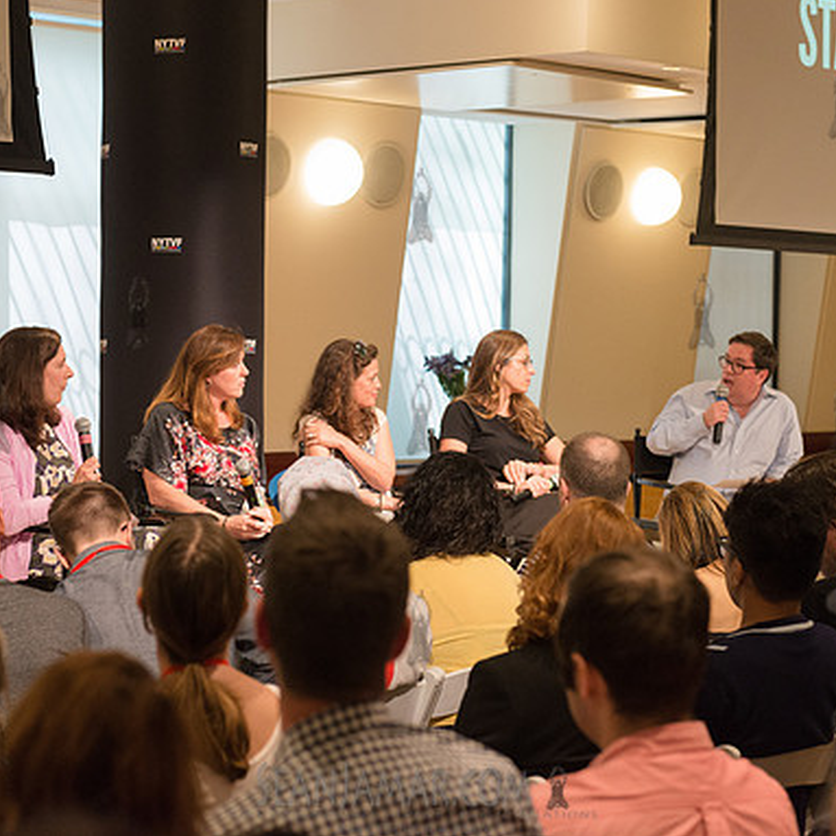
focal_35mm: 90
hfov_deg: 19.3
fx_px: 2459
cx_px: 419
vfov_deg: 19.3
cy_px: 416
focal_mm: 70
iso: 2500
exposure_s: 1/200
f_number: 4
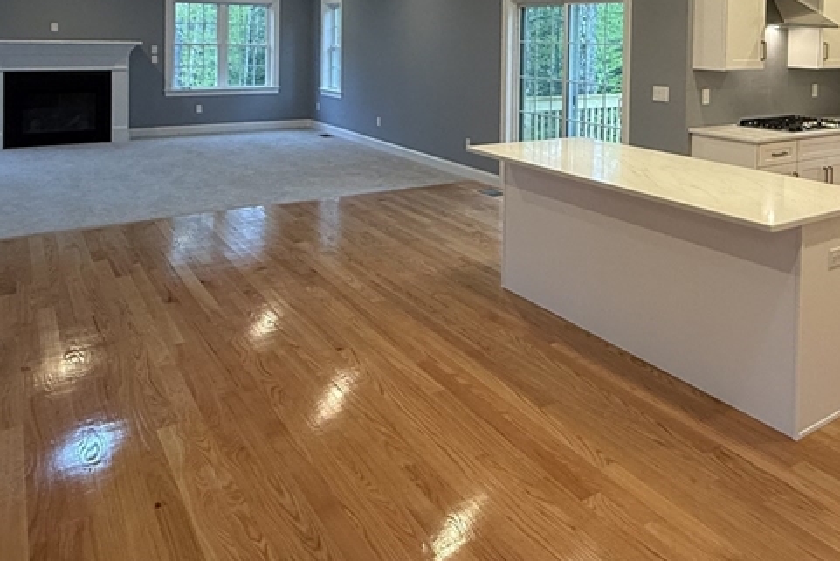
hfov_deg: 58.6
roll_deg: -0.7
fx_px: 724
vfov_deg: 39.4
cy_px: 58
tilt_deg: -1.0
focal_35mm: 31
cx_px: 573
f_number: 2.2
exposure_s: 1/120
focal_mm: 2.22
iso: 250
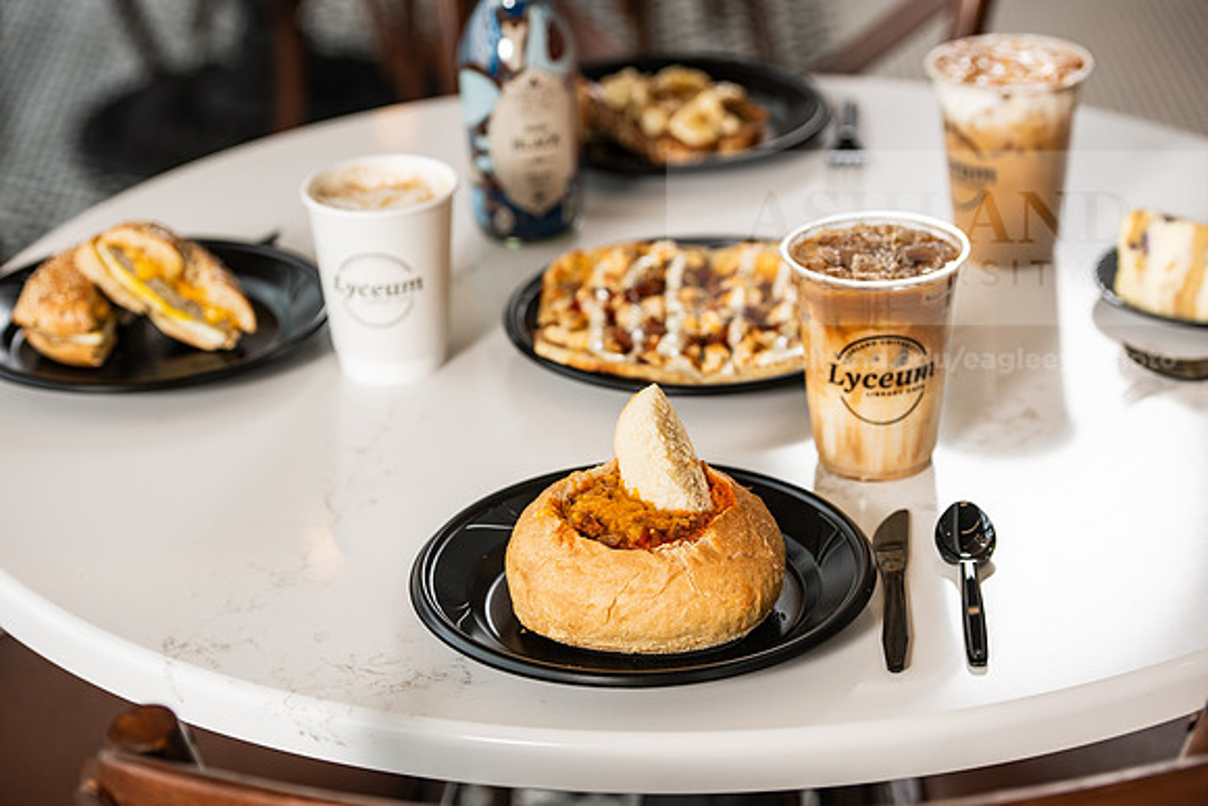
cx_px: 604
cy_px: 403
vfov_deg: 14.0
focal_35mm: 98
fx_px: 3289
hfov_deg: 20.8
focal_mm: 98
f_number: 4
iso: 400
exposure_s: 1/200
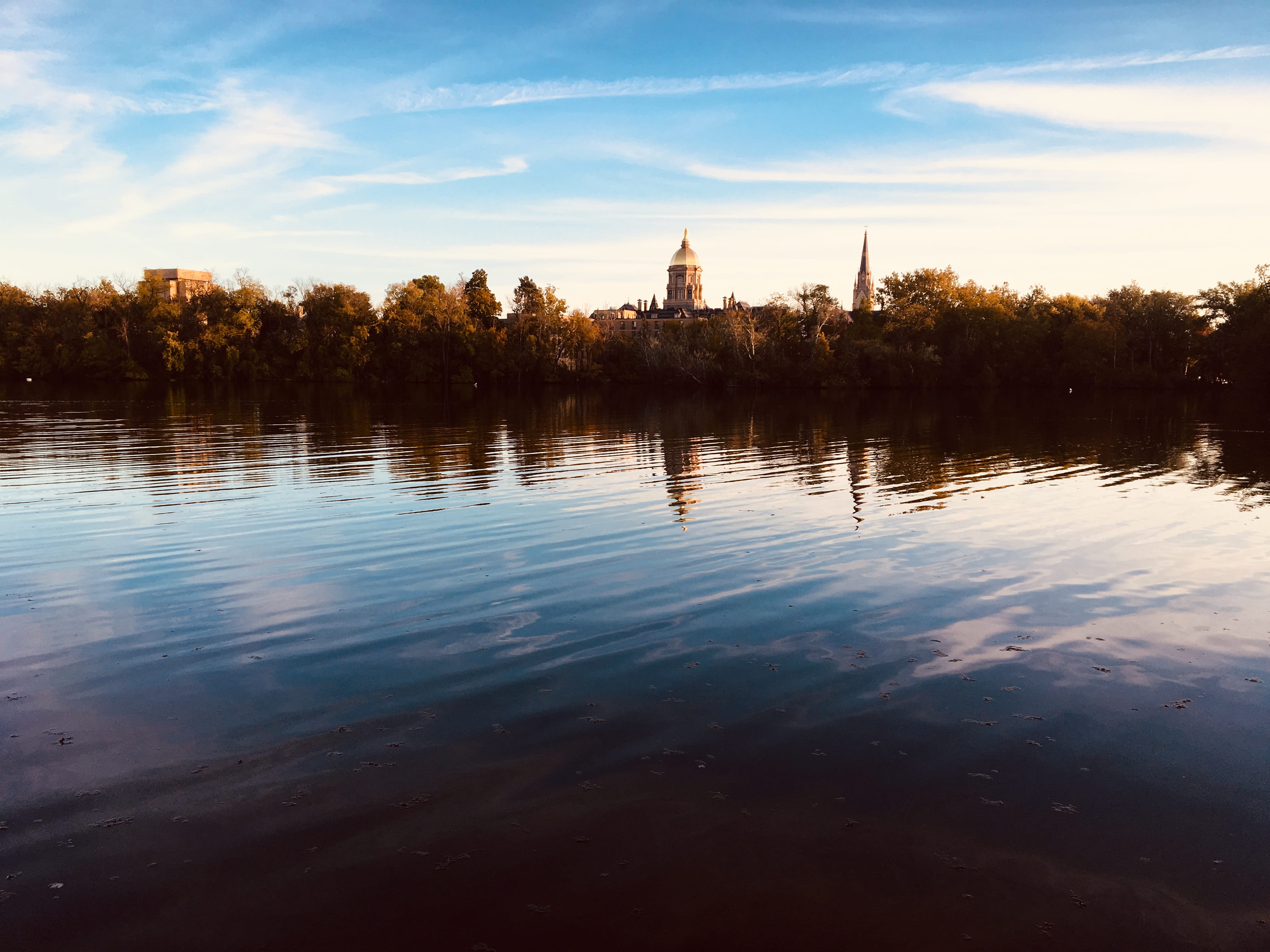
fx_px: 1064
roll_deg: -0.7
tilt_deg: -6.1
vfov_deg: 48.2
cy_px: 476
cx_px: 635
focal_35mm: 29
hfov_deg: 61.7
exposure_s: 1/361
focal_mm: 4.15
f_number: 2.2
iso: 25
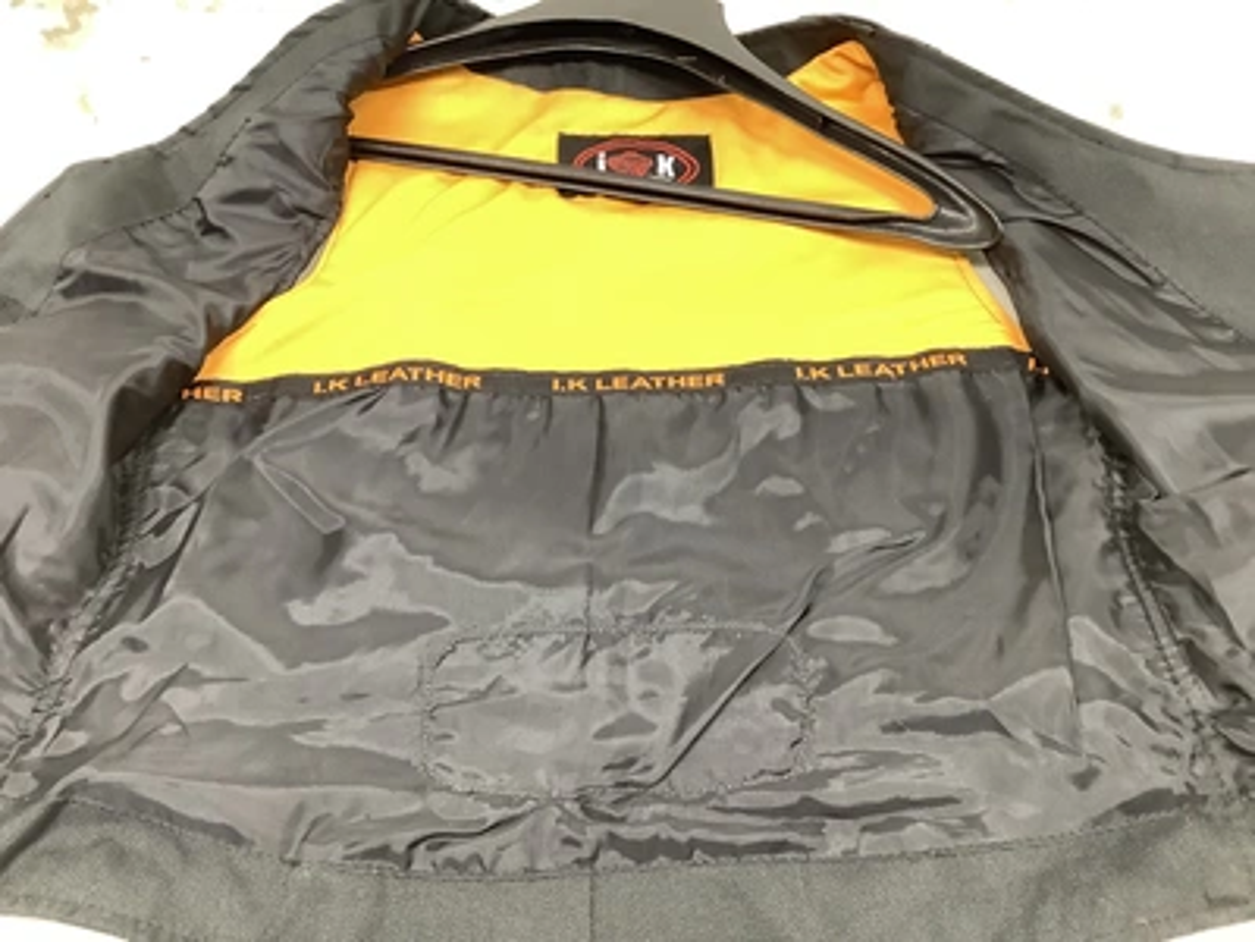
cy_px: 471
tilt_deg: -56.0
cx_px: 628
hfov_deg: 58.4
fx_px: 1124
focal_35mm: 31
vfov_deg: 45.4
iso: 250
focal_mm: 3.3
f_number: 2.4
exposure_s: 1/60
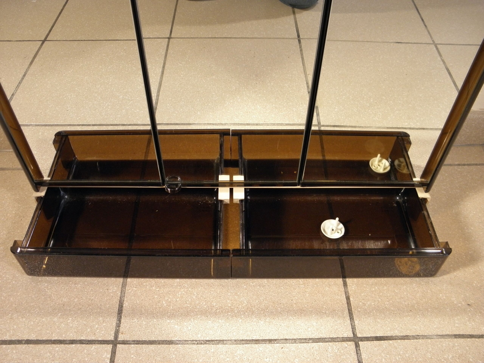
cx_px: 242
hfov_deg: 60.0
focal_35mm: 30
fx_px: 419
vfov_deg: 46.8
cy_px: 182
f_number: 3.6
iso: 200
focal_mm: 5.5
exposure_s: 1/20
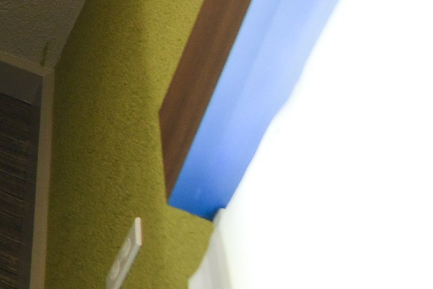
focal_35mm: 99
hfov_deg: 12.7
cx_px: -739
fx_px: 1191
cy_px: -231
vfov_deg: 12.6
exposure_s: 1/160
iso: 400
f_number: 3.5
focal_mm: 11
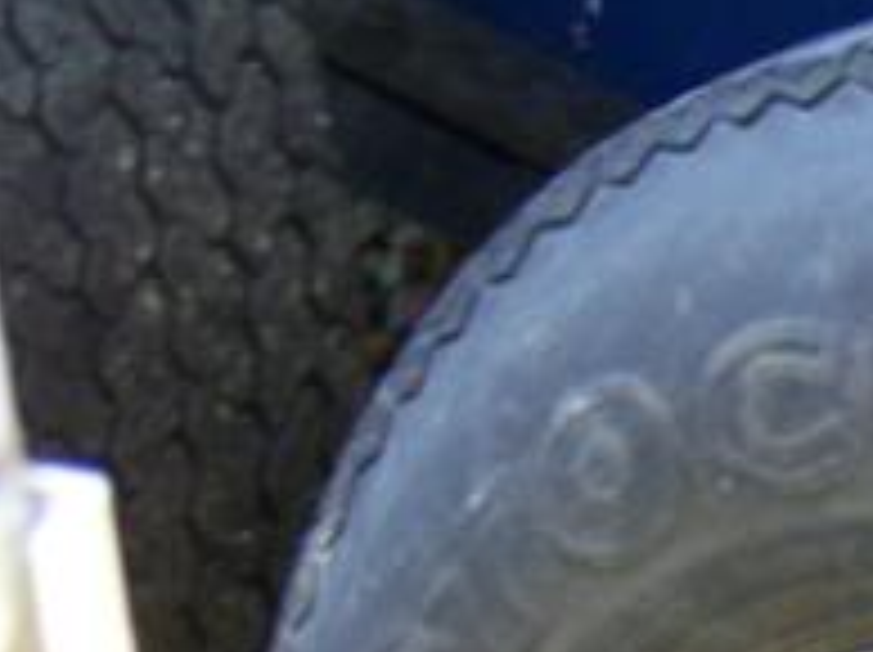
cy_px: 1232
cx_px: 1719
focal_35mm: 256
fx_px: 6448
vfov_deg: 5.7
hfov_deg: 7.5
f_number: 3.2
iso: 159
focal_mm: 10.5
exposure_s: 1/30
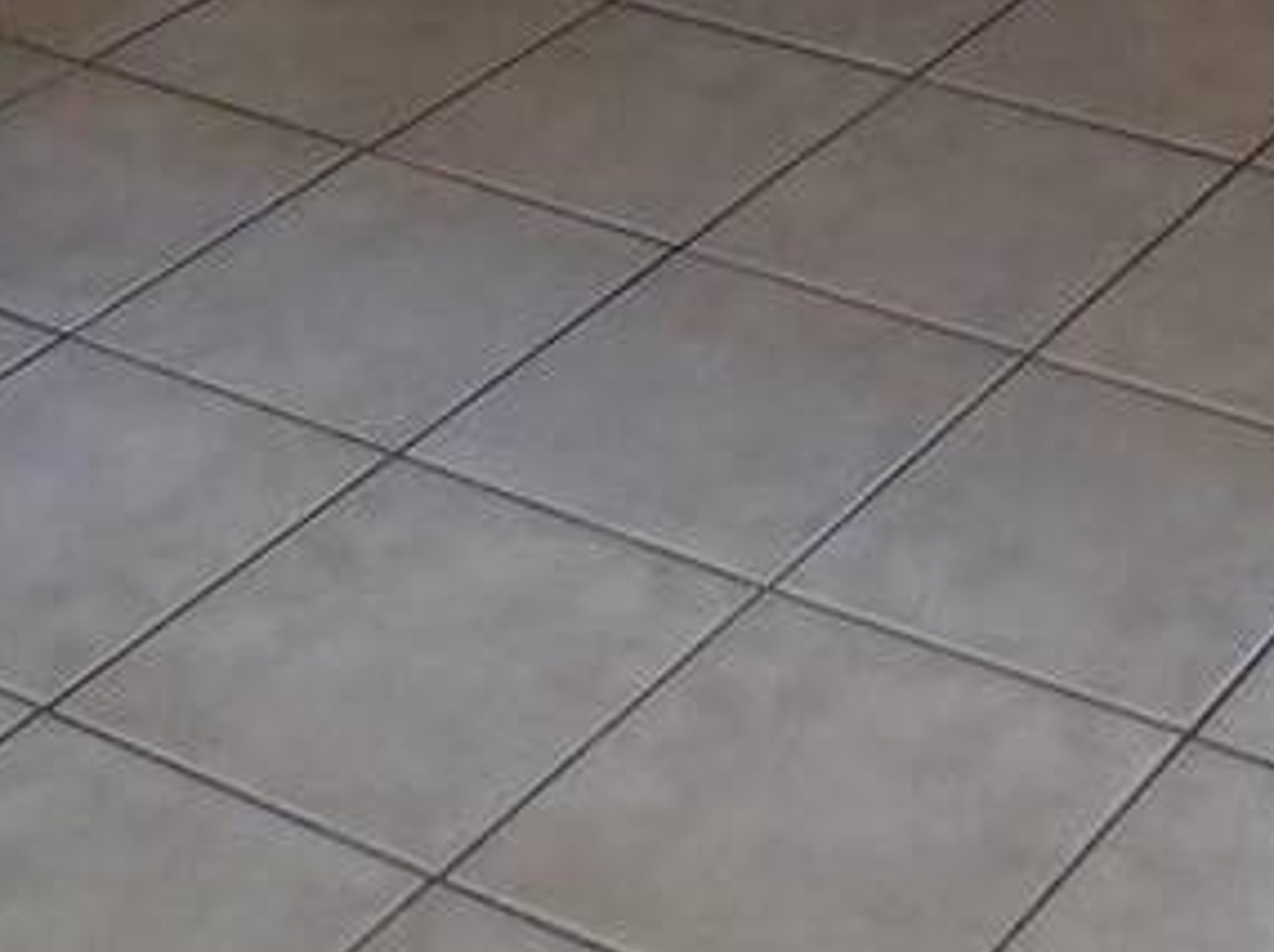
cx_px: 1270
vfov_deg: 13.6
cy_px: -755
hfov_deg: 19.7
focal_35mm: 97
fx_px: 3565
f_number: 3.1
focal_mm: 4
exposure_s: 1/30
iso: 220
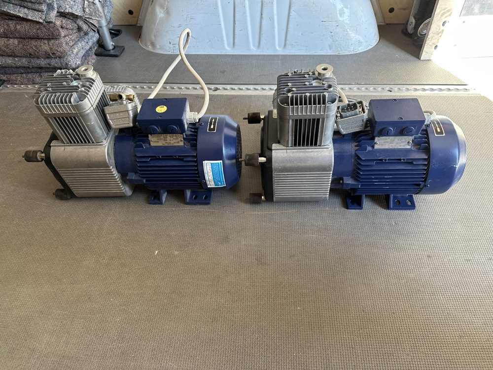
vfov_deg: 56.8
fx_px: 342
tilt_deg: -49.4
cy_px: 185
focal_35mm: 24
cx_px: 246
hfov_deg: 71.6
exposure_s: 1/100
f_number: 1.78
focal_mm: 6.86
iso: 125
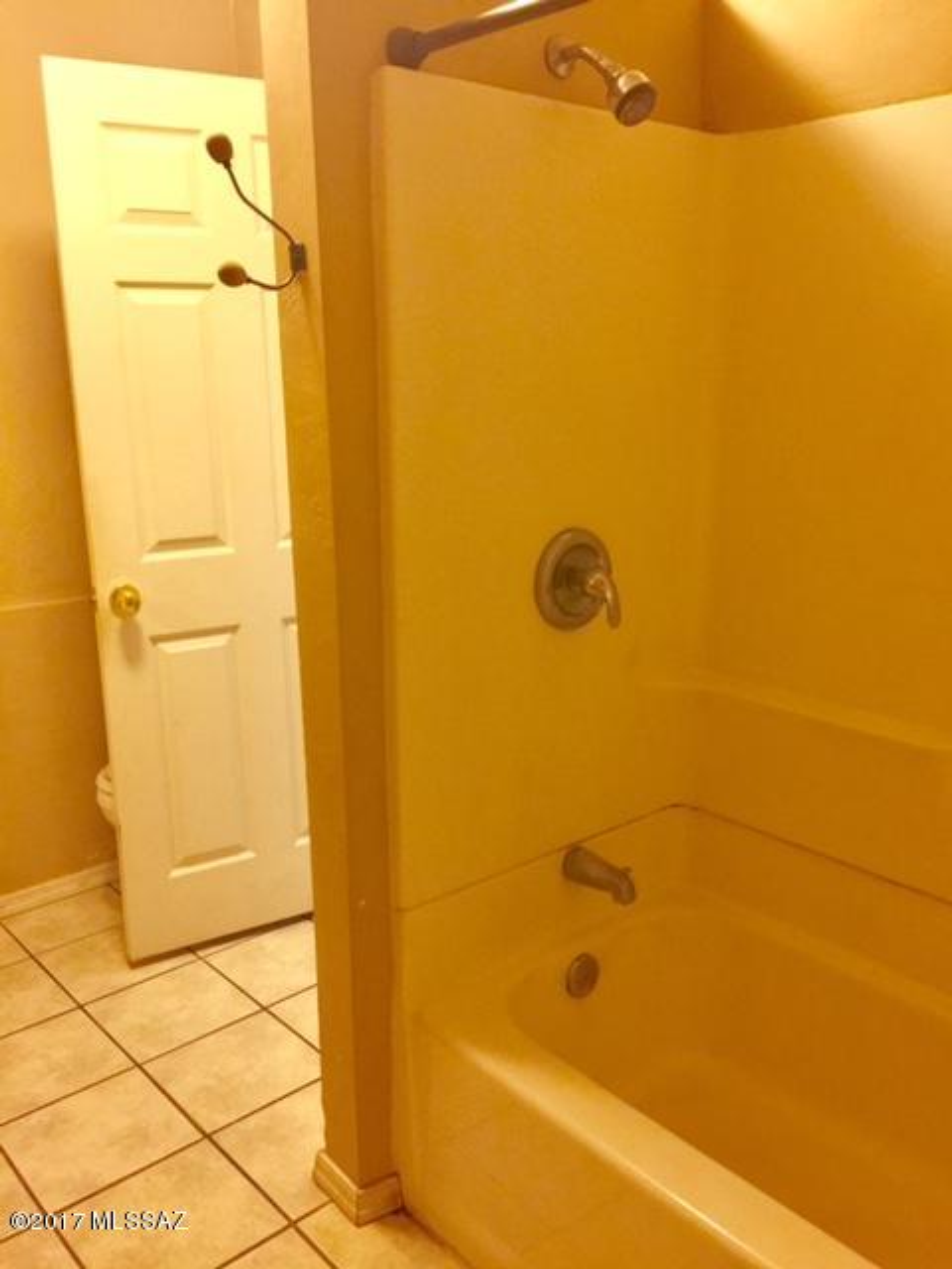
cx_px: 476
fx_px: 1063
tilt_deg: -14.4
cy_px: 634
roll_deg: +1.2
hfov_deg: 48.2
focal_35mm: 29
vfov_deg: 61.7
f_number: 2.2
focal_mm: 4.15
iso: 125
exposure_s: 1/10
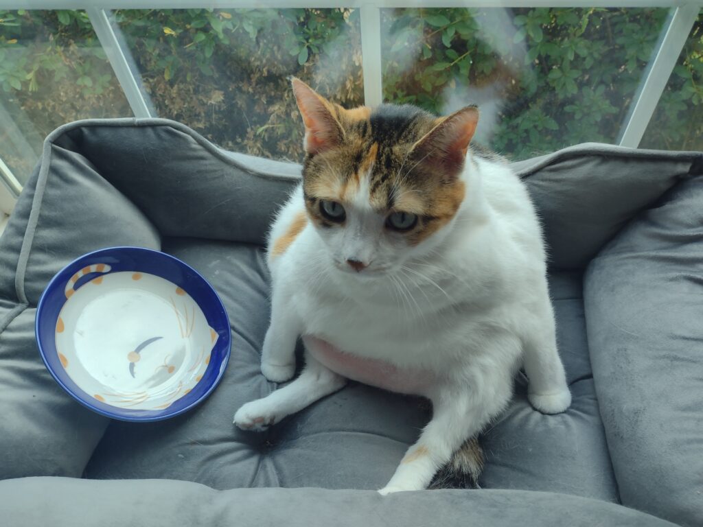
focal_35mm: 27
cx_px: 352
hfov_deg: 65.3
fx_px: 548
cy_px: 264
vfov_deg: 51.4
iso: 100
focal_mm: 4.71
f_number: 1.7
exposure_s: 1/127
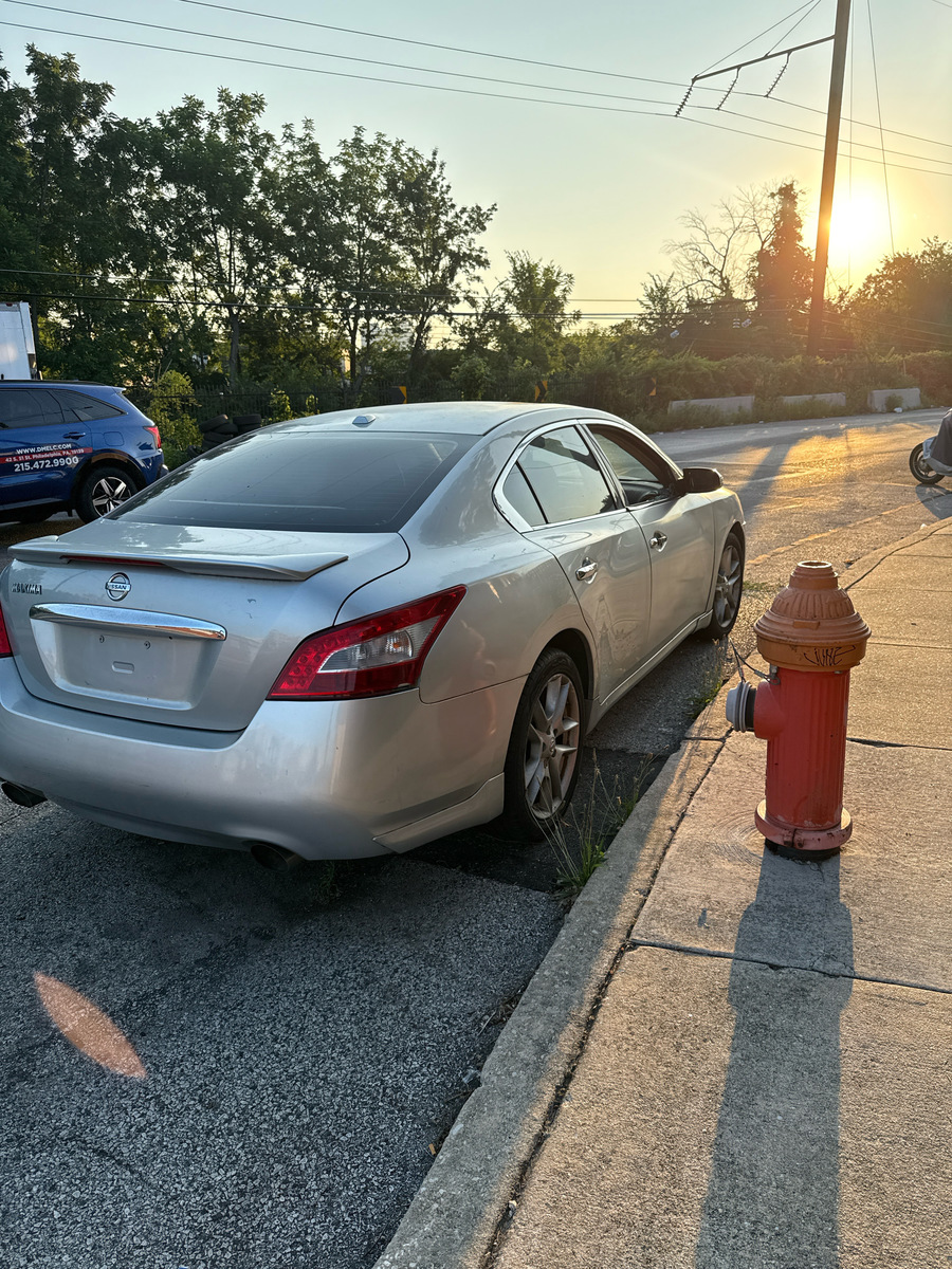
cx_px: 476
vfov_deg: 71.6
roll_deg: -0.1
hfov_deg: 56.8
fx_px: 880
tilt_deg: -14.9
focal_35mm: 24
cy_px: 634
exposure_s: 1/1464
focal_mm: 6.76
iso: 100
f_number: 1.78
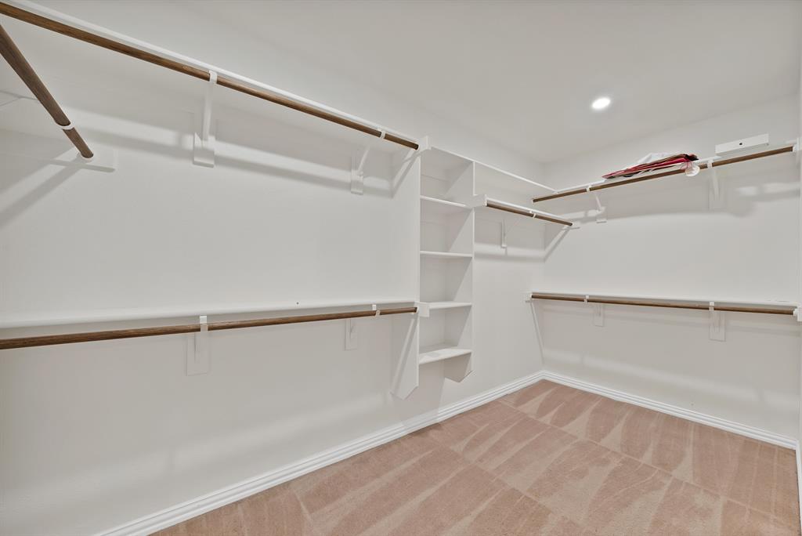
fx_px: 290
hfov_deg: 108.3
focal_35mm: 13
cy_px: 268
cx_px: 401
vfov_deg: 85.5
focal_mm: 13
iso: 640
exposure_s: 1/1.67
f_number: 9
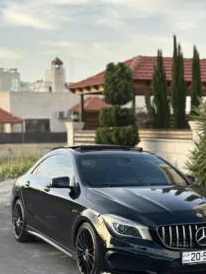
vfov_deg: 27.7
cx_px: 149
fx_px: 555
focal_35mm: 70
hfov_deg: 20.9
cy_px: 156
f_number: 1.78
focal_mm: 6.86
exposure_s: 1/496
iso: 80
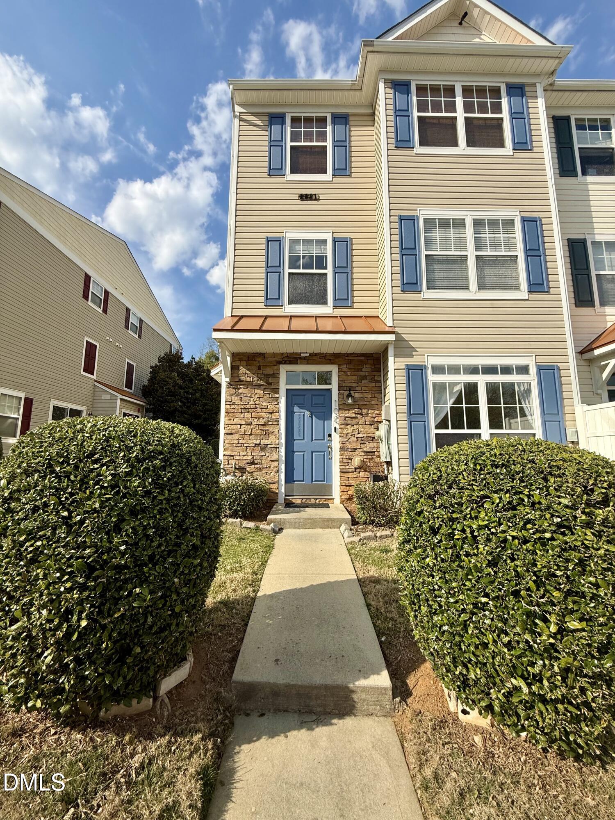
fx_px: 332
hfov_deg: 85.7
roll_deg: -0.6
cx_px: 308
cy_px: 410
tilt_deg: +8.4
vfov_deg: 102.1
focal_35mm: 14
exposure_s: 1/2237
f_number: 2.2
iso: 50
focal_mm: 2.22
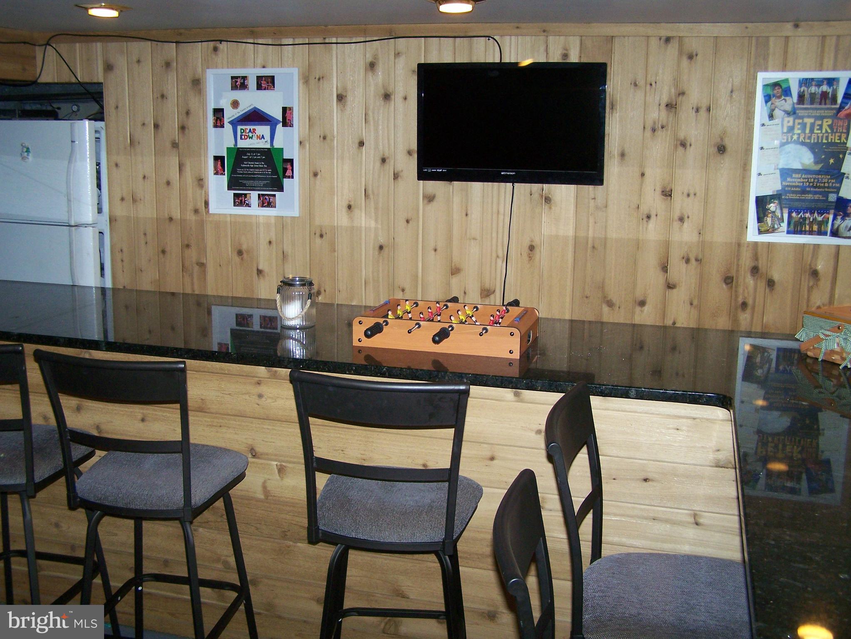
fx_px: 935
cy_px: 320
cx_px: 426
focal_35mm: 38
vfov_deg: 37.8
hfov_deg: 48.9
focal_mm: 6.3
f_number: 2.8
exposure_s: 1/60
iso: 160
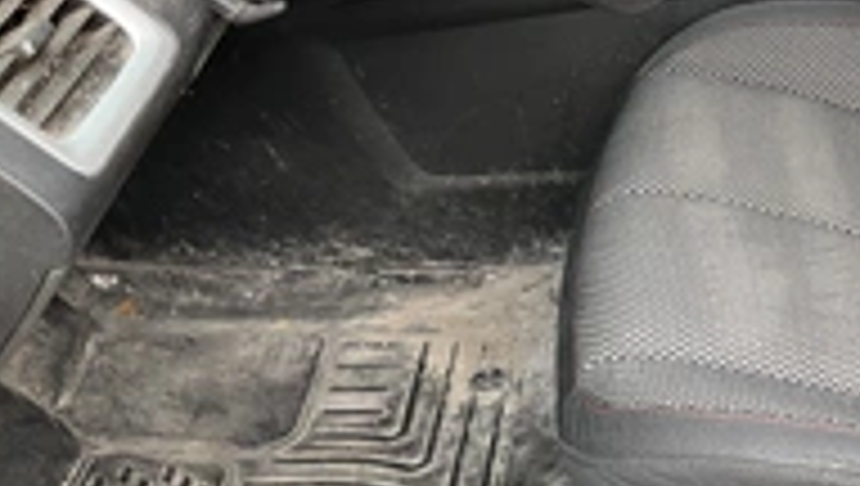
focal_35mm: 66
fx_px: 1507
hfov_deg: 30.3
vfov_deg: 18.3
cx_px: 797
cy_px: 171
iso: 40
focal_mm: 3
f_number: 1.8
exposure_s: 1/122
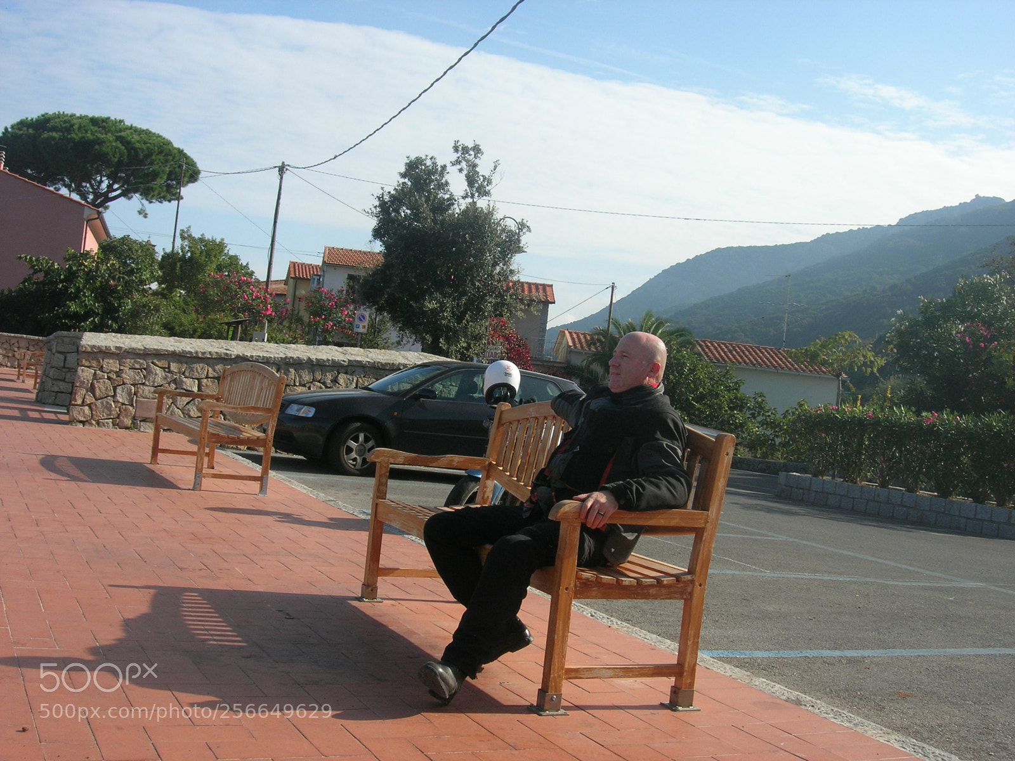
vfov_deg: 35.1
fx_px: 1202
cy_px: 380
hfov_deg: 45.8
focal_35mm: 41
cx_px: 508
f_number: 4.9
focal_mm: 8.5
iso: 64
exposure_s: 1/470
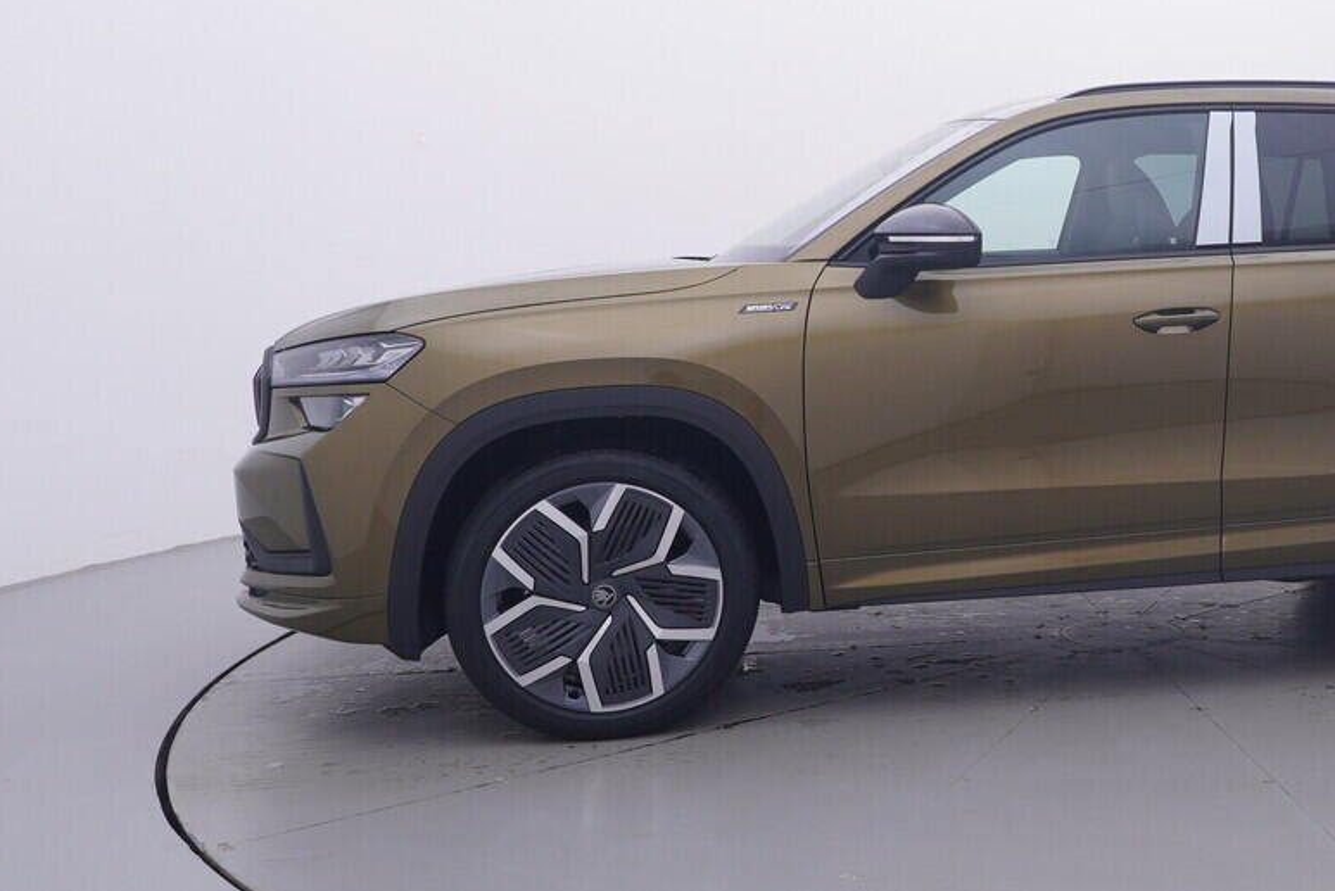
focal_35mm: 42
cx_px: 1116
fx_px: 1555
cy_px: 325
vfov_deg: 31.8
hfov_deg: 43.7
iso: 200
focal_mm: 15
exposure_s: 1/80
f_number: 5
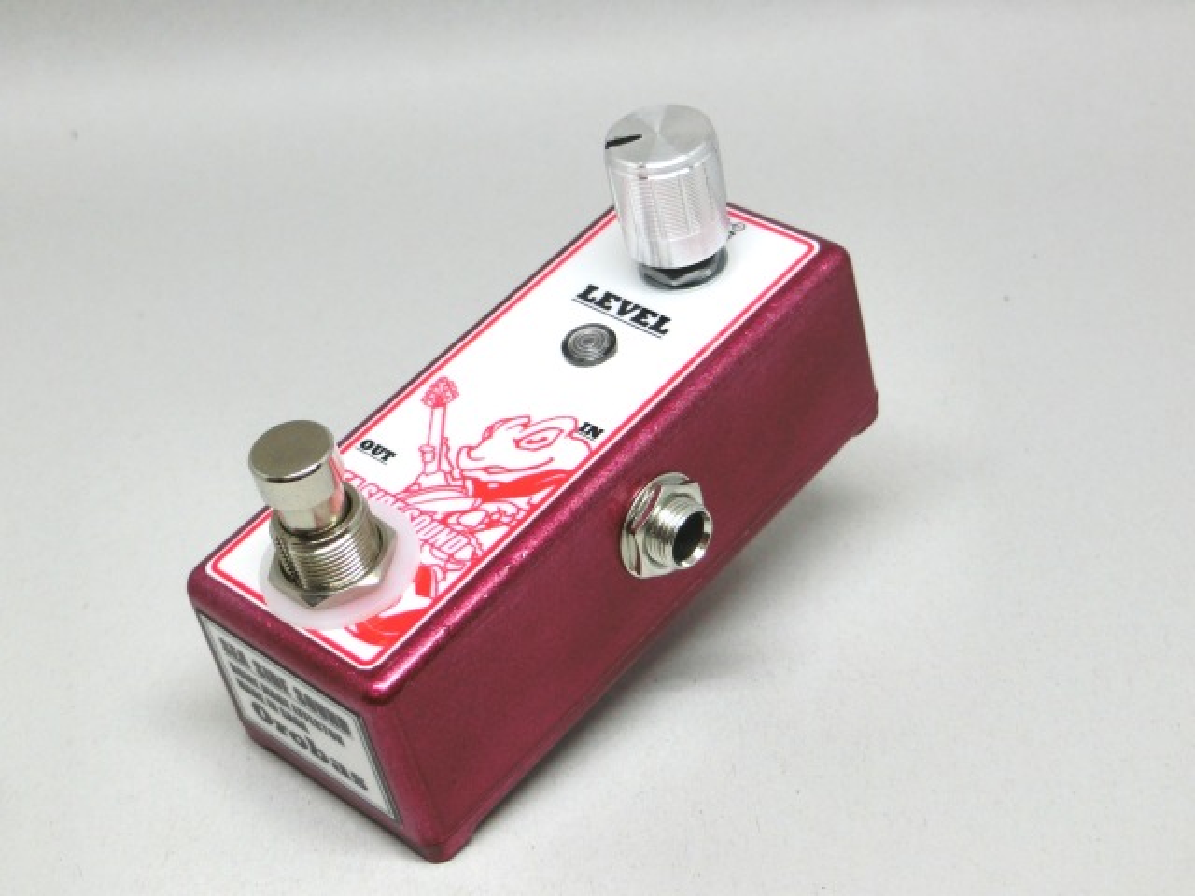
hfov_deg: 32.2
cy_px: 448
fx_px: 2071
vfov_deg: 24.4
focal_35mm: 60
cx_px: 598
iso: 125
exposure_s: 1/125
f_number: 5
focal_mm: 10.7
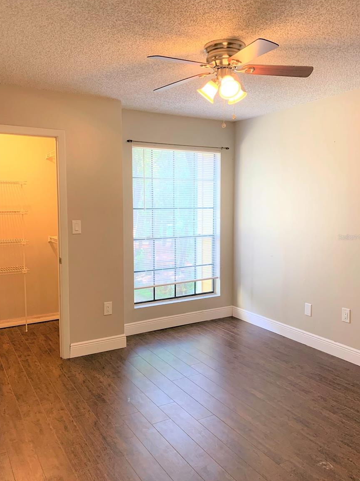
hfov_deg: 51.3
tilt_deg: -4.0
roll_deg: -2.5
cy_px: 237
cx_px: 181
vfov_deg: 65.3
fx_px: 375
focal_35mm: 27
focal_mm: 4.25
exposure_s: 1/60
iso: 125
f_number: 1.8
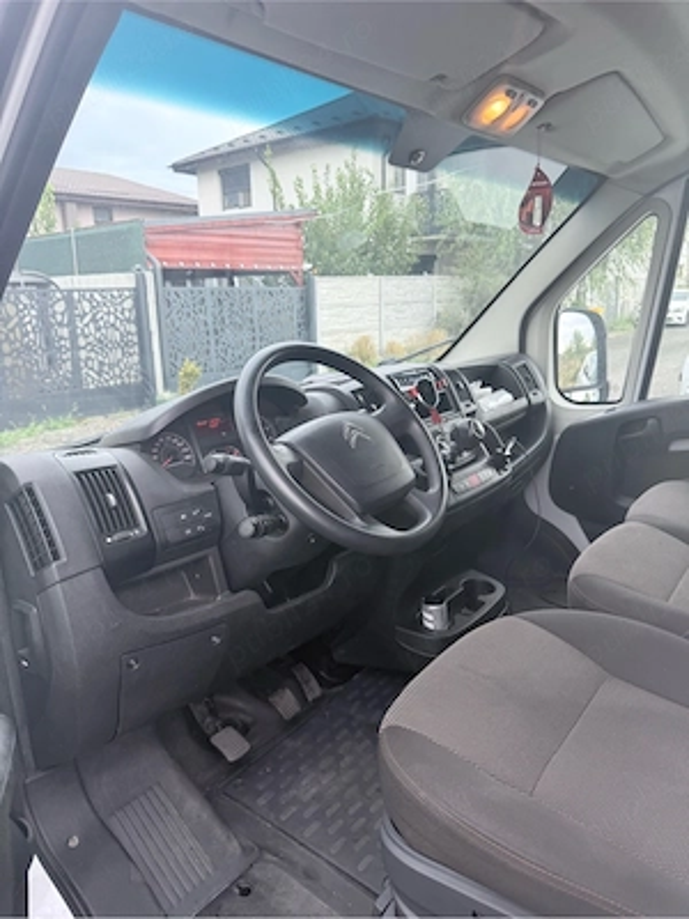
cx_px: 344
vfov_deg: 71.6
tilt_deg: -11.7
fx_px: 637
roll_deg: +0.2
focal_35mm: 24
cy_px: 460
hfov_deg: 56.8
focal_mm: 6.76
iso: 125
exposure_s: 1/170
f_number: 1.78
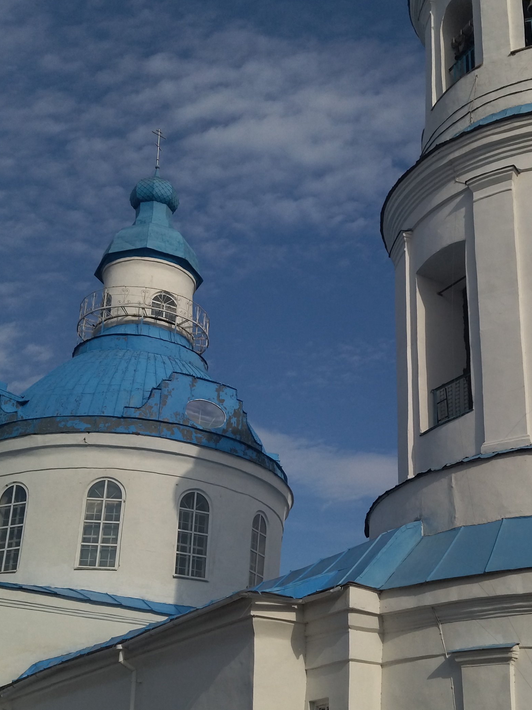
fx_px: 1065
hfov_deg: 27.8
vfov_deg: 36.8
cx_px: 378
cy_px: 392
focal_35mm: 52
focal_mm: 4.74
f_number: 1.79
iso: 99
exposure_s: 1/6420
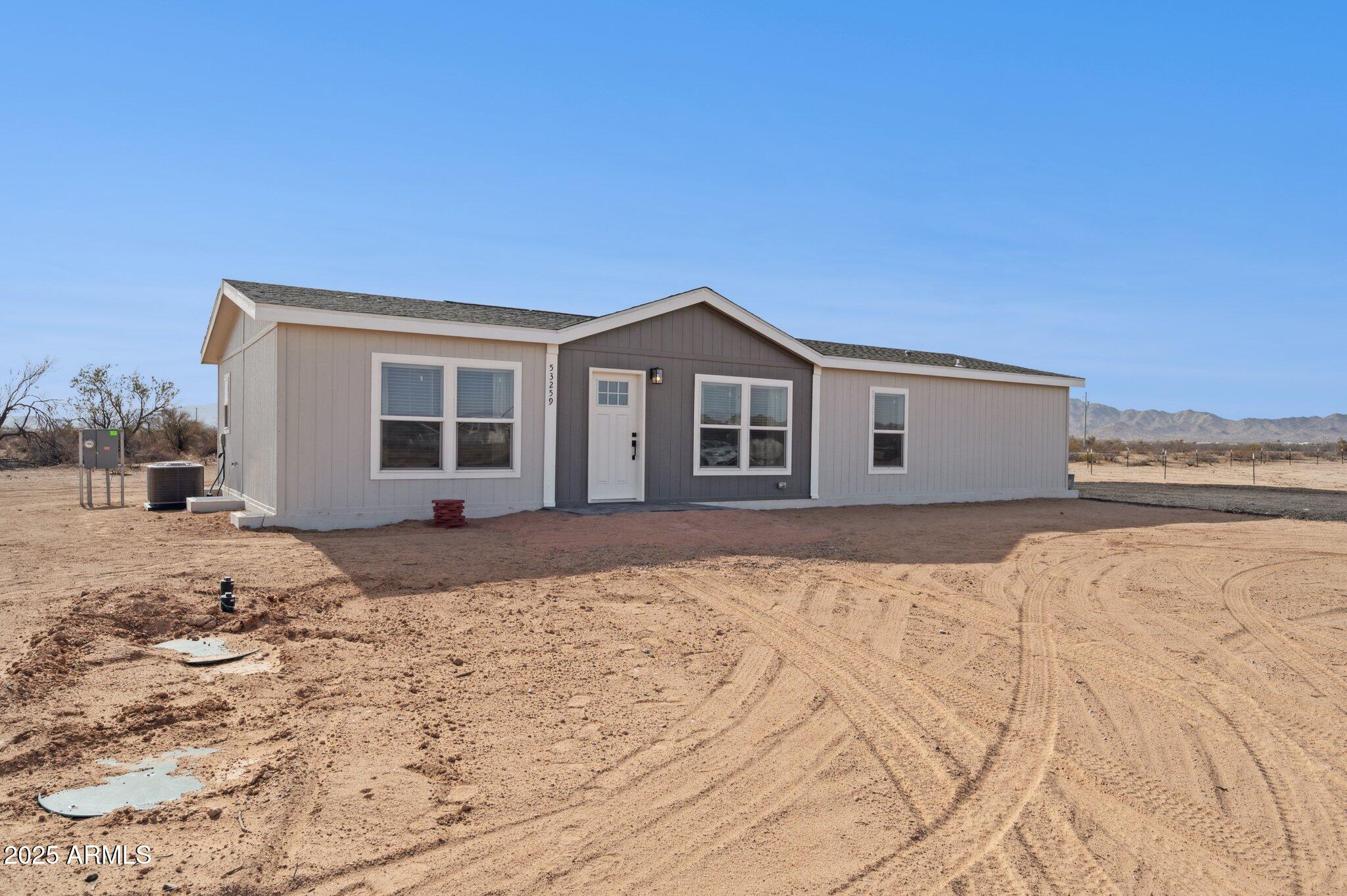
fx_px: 804
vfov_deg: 58.3
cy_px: 448
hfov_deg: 79.9
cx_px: 674
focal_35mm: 22
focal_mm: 21.5
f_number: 8
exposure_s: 1/1600
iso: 320
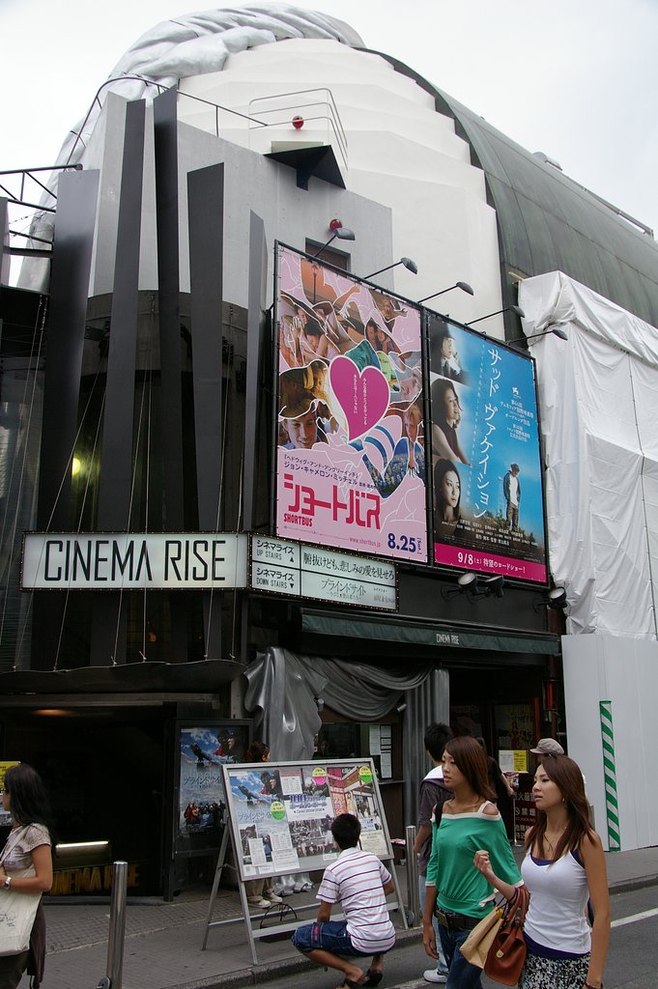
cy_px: 494
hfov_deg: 39.9
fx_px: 906
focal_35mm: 33
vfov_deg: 57.3
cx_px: 329
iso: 400
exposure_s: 1/320
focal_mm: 22
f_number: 8
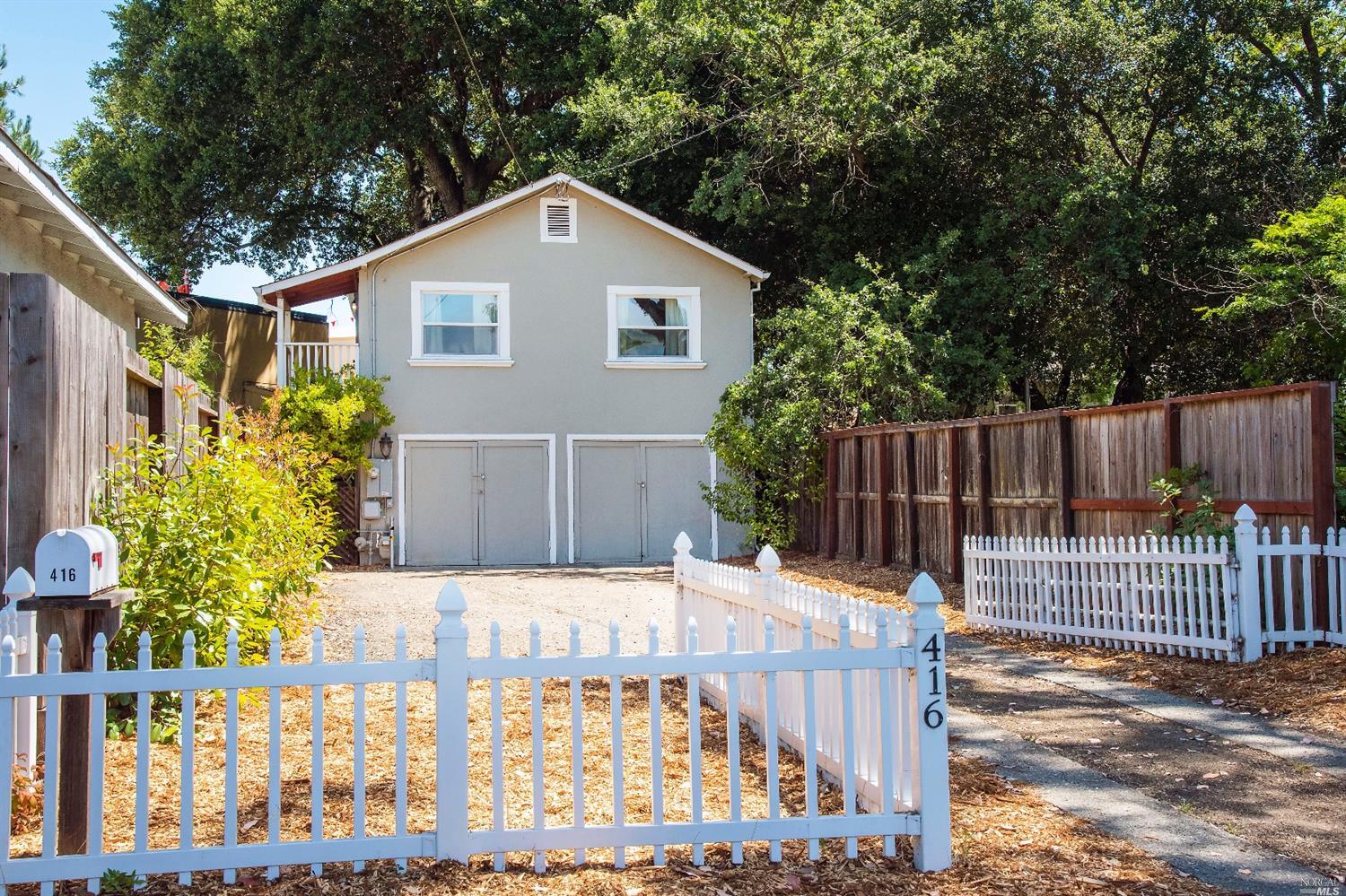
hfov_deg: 50.7
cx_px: 673
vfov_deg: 35.0
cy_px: 448
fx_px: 1420
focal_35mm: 38
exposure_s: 1/640
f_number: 13
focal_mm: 38
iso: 1250
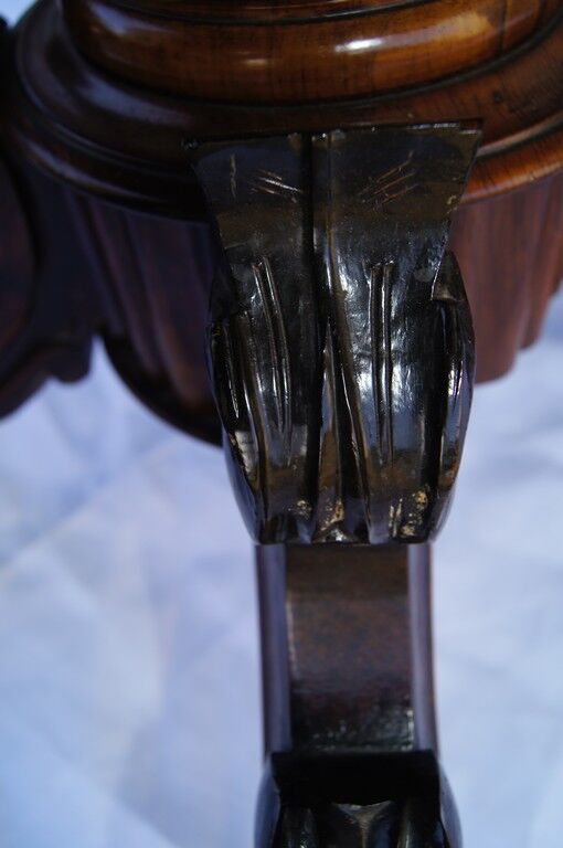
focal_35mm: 36
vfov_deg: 53.2
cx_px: 282
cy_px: 424
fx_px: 847
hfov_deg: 36.8
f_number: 5.6
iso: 100
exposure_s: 1/80
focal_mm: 24
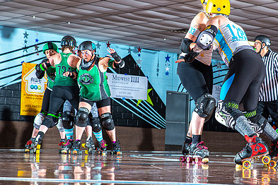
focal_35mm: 96
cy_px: 108
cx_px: 204
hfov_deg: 21.1
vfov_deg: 14.2
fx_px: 741
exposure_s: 1/160
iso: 640
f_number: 8
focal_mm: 65
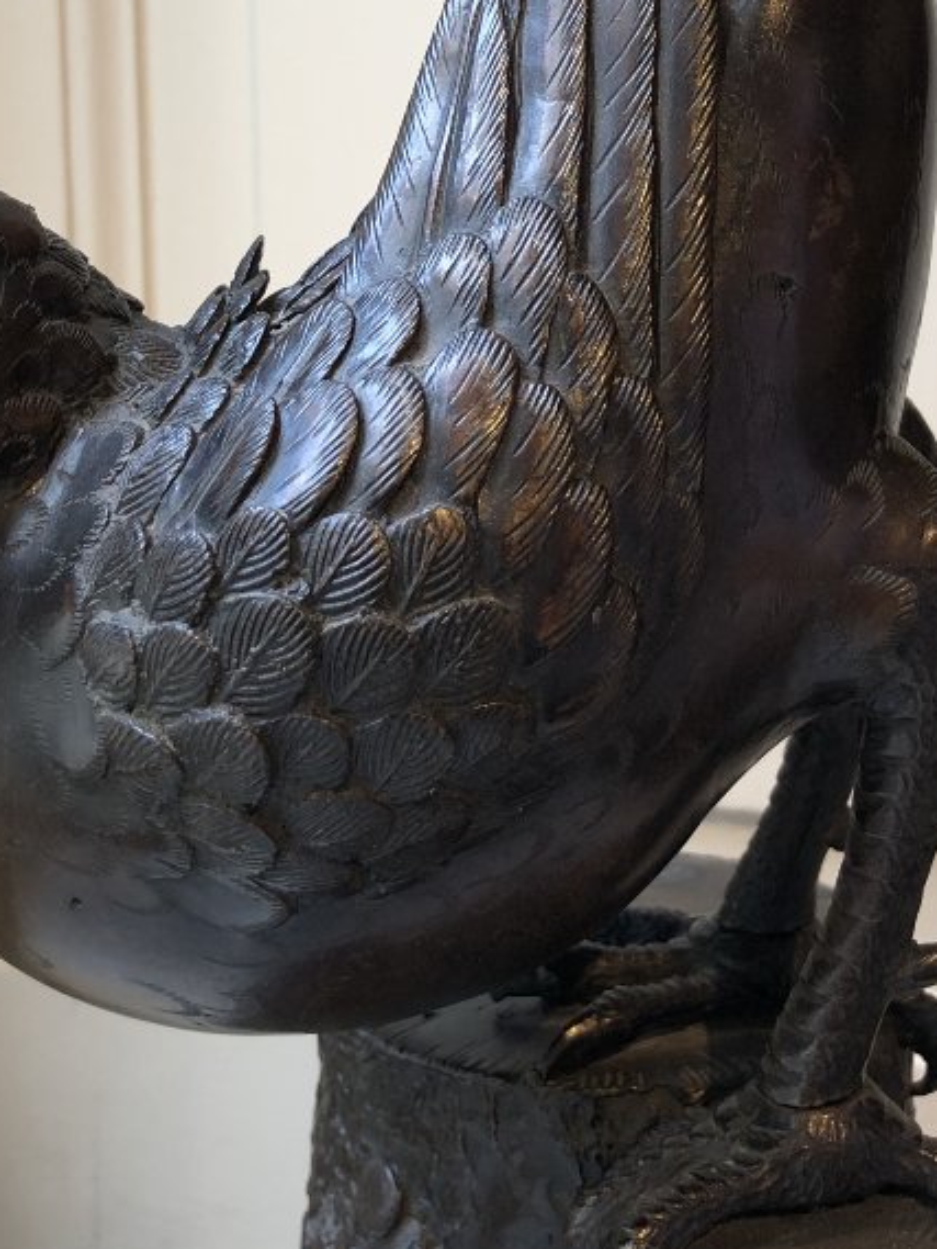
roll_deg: +1.8
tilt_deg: -4.0
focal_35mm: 59
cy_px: 211
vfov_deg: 31.6
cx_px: 448
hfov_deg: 24.8
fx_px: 2129
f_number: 1.8
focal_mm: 4
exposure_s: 1/50
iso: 32
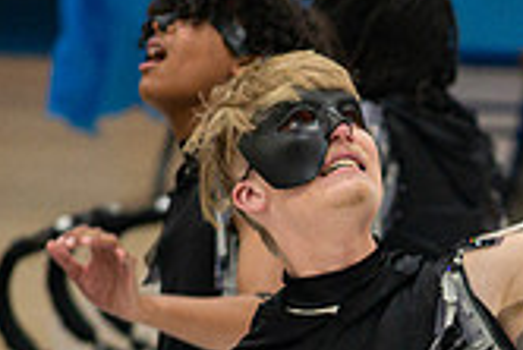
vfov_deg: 1.4
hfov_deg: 2.1
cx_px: 498
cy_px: 468
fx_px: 13944
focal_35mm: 959
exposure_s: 1/500
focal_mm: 200
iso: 3600
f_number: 4
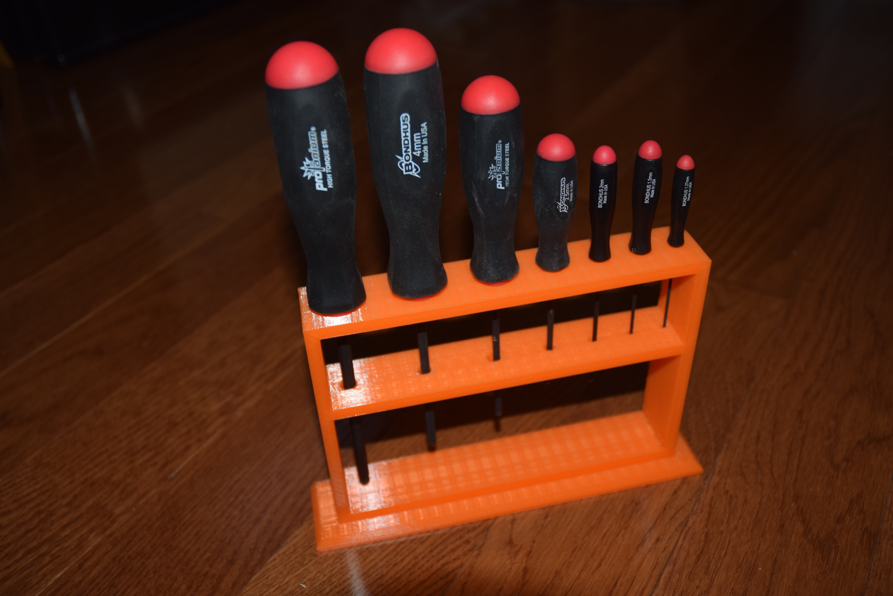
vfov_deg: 36.9
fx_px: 893
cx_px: 446
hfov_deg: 53.1
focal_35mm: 36
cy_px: 298
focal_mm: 24
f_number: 3.8
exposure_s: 1/60
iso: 280
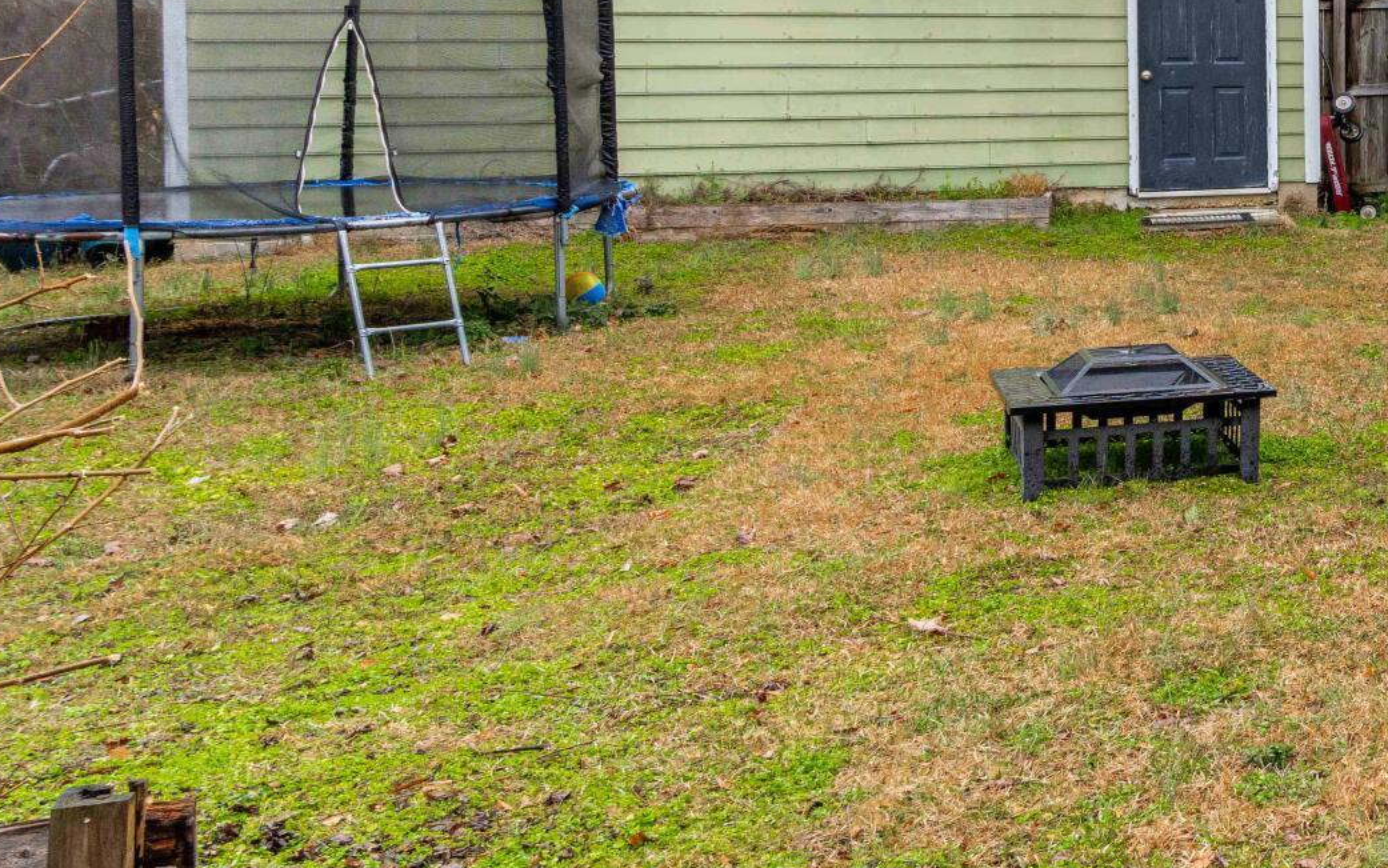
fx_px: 1778
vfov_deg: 26.6
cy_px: 112
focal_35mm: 47
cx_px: 1917
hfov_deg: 30.6
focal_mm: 16
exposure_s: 1/125
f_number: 8
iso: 250
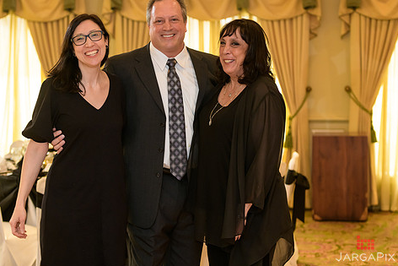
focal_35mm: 86
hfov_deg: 23.6
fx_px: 951
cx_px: 172
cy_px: 116
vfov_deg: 15.9
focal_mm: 70
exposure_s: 1/125
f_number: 3.2
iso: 1600
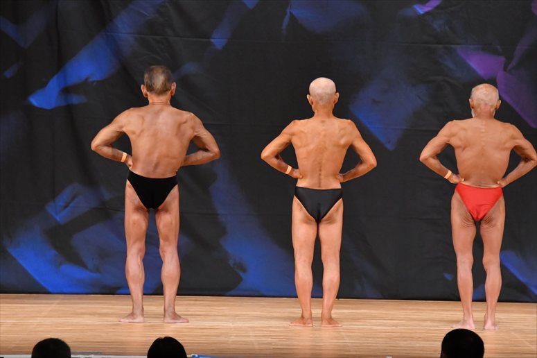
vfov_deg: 5.4
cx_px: 268
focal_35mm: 255
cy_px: 179
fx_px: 3802
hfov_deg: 8.1
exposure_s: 1/400
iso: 5600
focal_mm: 170
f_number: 5.6
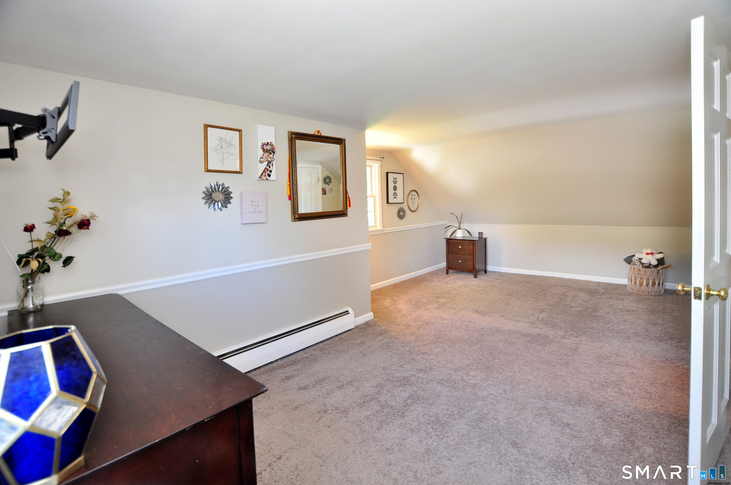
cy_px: 242
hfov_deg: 100.5
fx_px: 304
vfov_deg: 77.2
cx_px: 366
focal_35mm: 15
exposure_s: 1/15
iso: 320
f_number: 4.5
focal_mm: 10
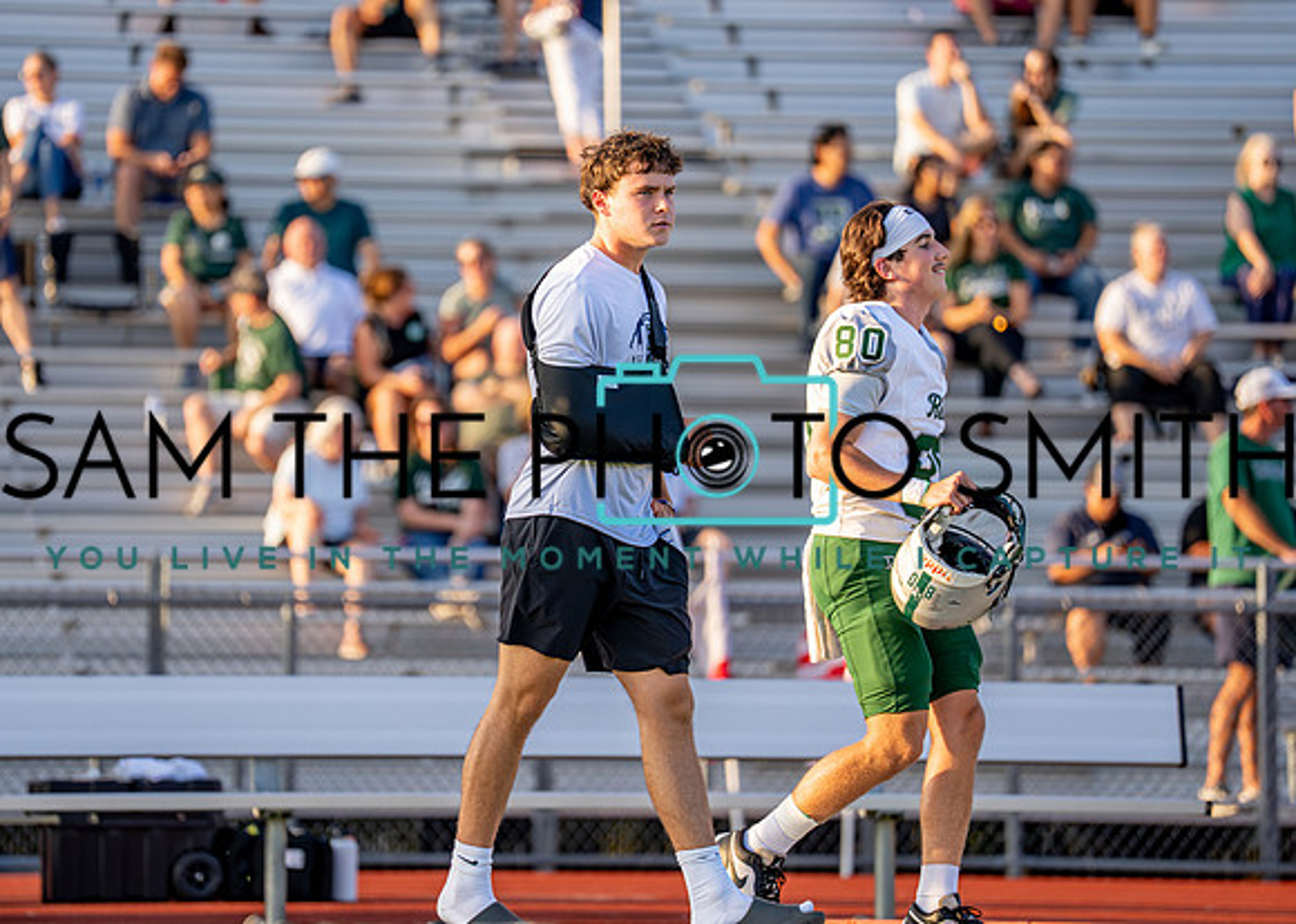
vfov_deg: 6.1
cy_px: 411
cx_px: 526
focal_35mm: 234
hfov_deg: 8.6
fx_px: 8624
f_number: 2.8
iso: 320
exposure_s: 1/1600
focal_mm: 194
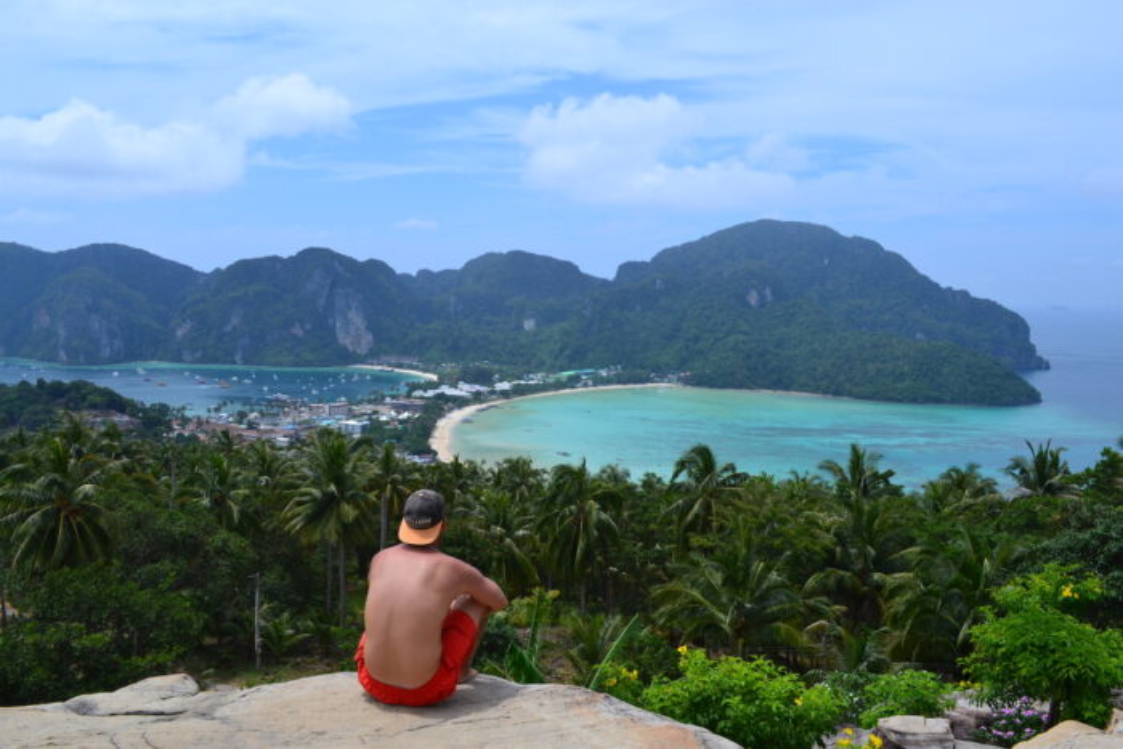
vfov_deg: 47.9
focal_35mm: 27
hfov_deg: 67.4
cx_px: 562
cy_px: 374
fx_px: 842
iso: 360
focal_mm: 18
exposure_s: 1/500
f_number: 11
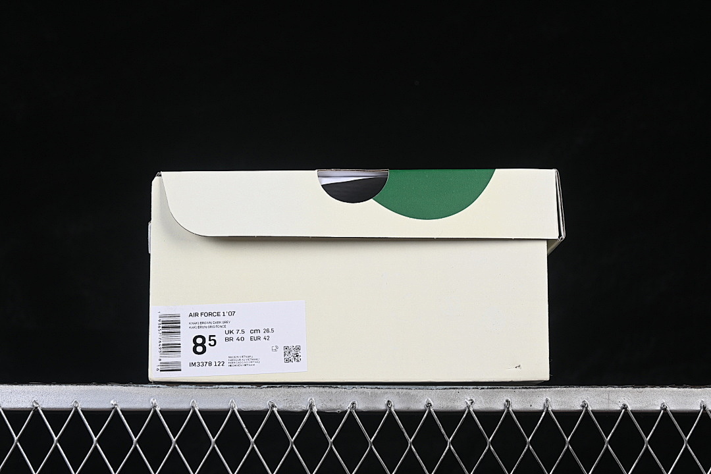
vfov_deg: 18.2
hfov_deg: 27.0
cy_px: 237
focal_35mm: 75
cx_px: 356
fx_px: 1481
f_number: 8
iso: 160
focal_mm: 50
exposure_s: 1/60
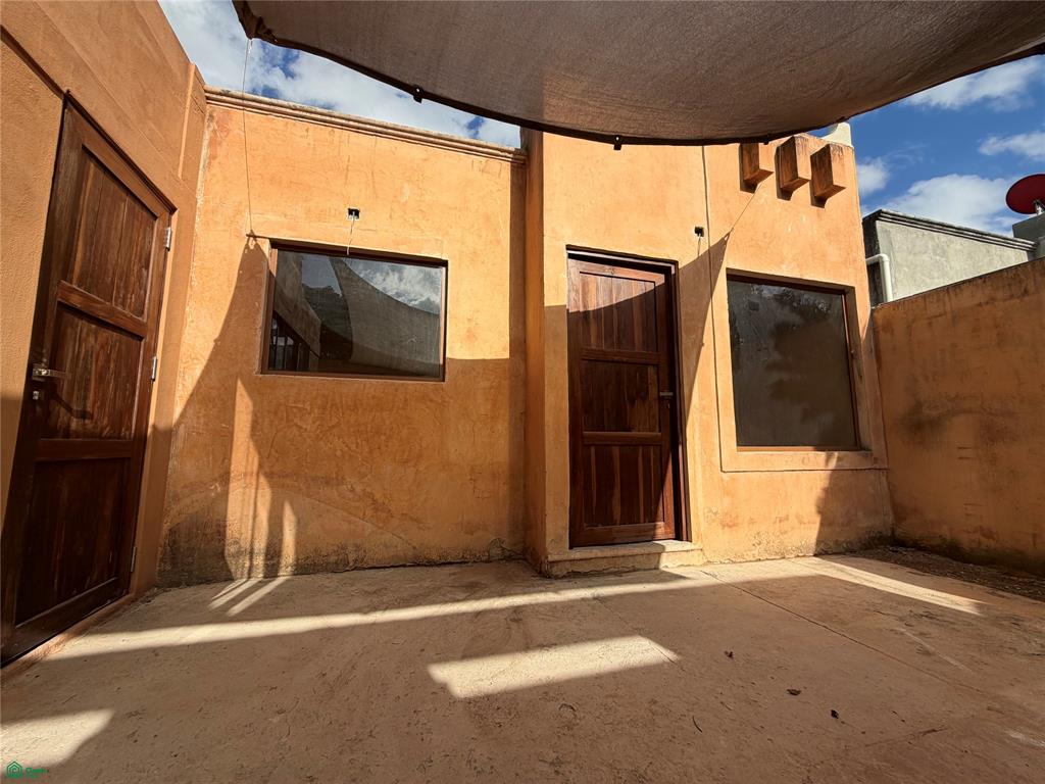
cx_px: 522
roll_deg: -0.2
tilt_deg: +6.7
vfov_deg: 85.7
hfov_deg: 102.1
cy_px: 392
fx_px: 423
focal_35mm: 14
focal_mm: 2.22
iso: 20
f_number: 2.2
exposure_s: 1/1211
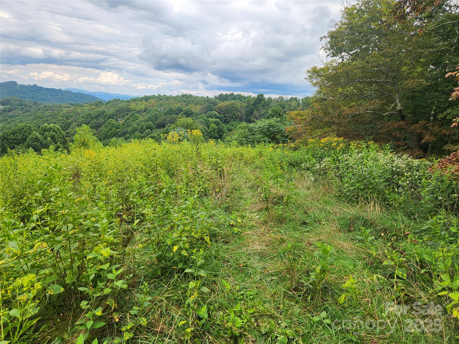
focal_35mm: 23
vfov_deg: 58.9
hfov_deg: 73.9
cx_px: 230
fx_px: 305
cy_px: 172
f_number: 1.8
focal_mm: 5.4
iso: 20
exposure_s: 1/989
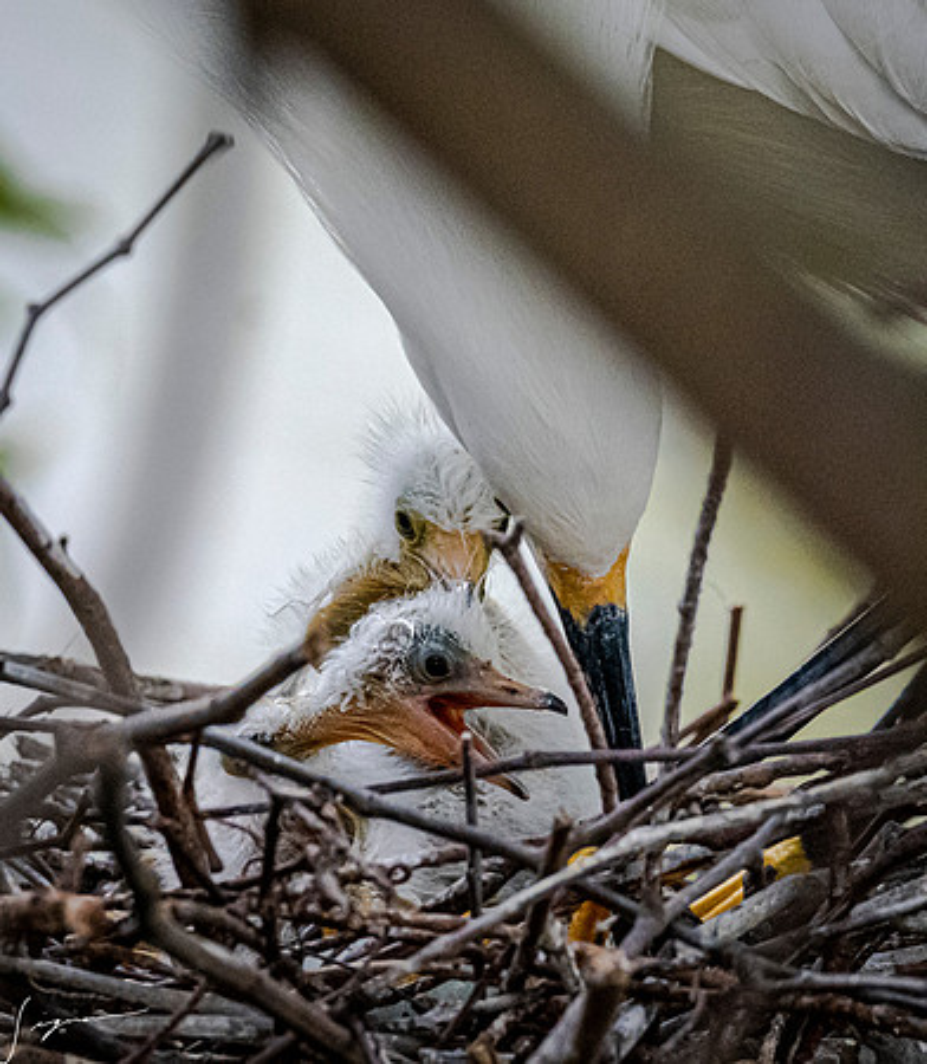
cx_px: 452
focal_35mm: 952
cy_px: 625
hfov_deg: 1.7
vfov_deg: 2.0
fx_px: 31036
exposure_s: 1/2500
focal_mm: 390
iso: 4500
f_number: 9
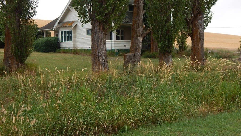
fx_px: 300
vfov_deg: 25.4
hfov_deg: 43.7
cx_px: 121
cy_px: 55
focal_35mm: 47
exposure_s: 1/400
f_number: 3.6
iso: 125
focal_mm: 7.7
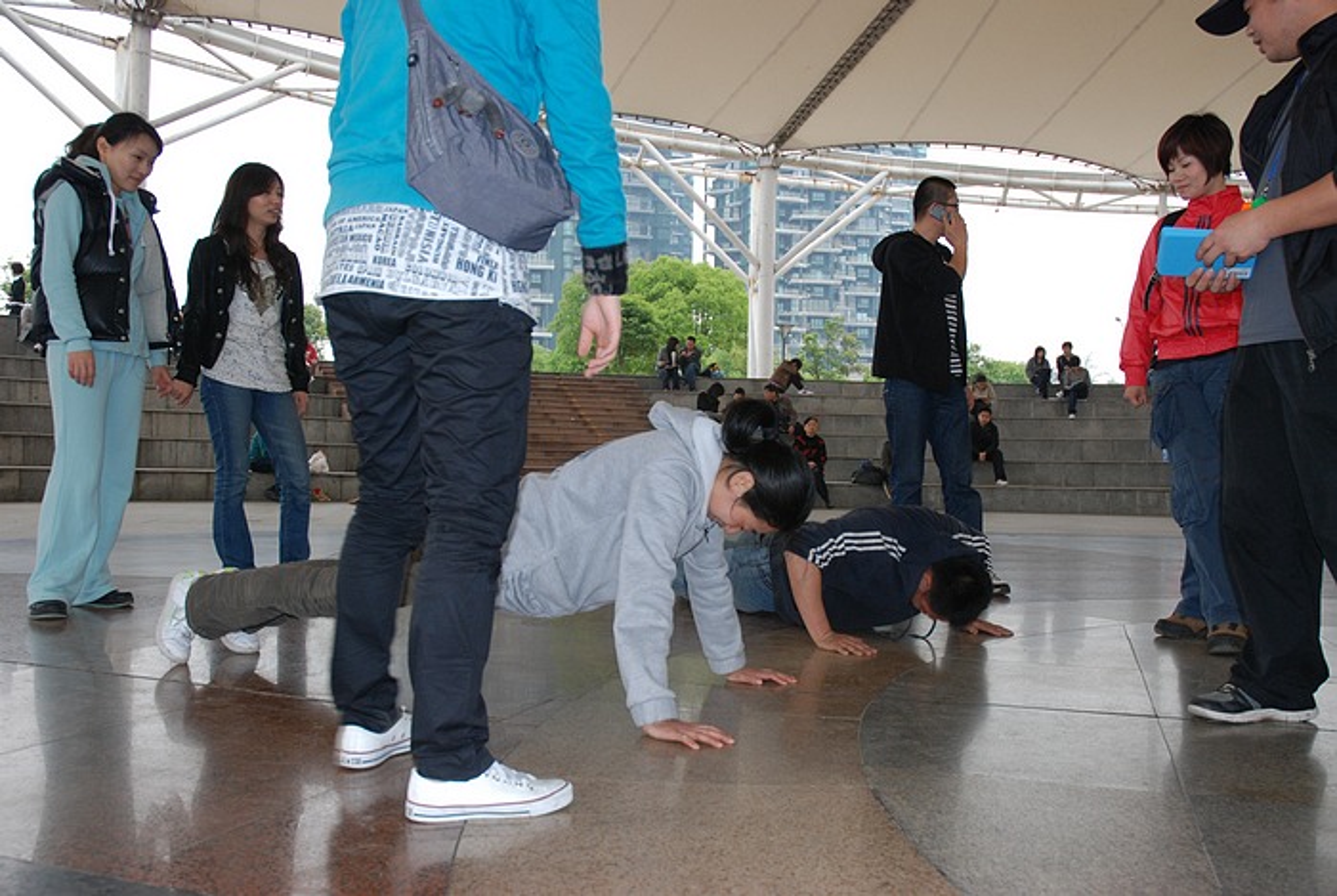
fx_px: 1004
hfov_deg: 67.3
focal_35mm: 27
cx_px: 668
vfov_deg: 48.1
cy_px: 448
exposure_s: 1/60
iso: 400
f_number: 5.6
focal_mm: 18
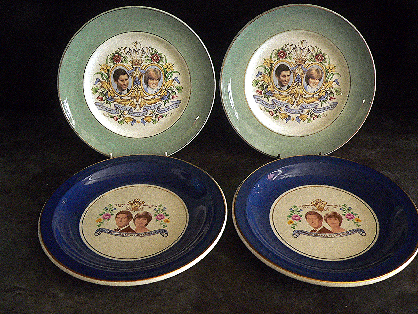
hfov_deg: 51.4
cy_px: 157
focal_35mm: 36
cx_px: 209
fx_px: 435
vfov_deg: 39.7
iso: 400
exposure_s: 1/10
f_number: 2.8
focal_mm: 6
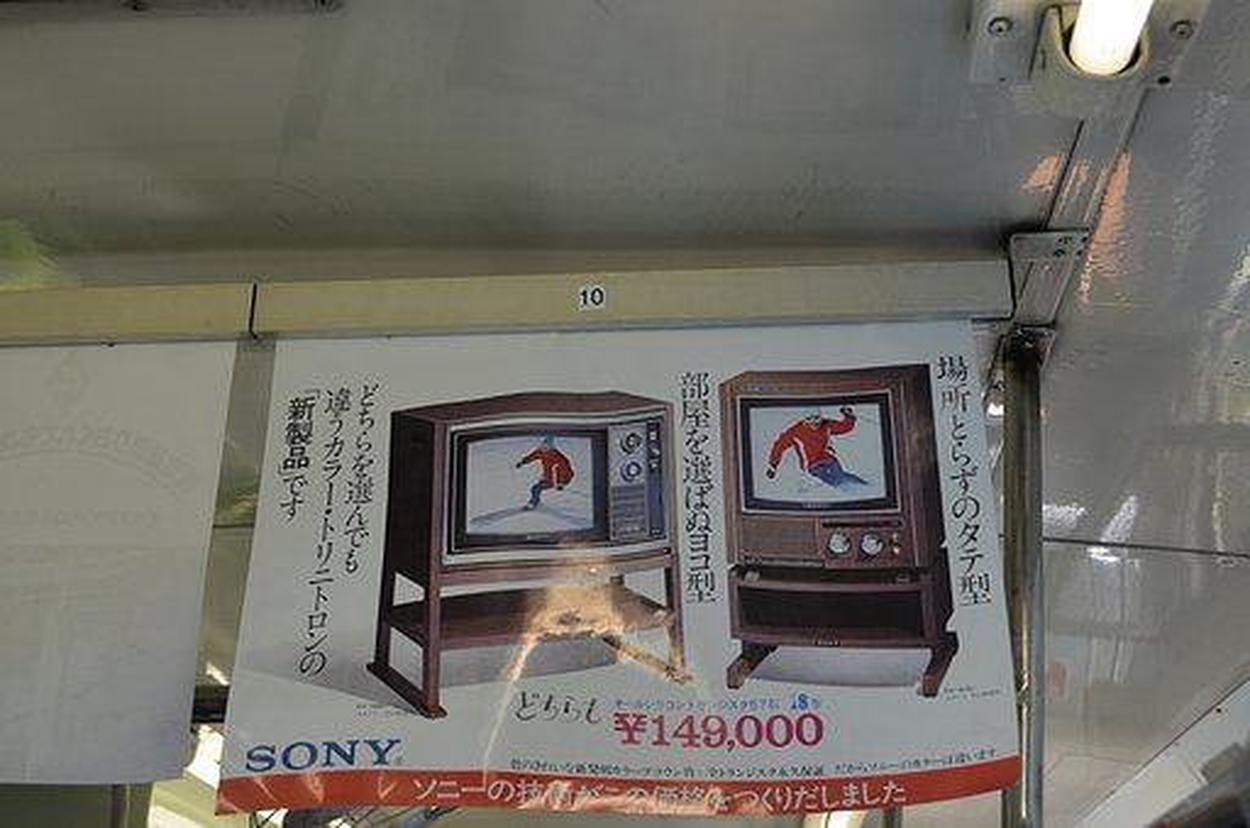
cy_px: 414
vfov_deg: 34.1
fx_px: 1351
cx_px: 625
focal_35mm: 39
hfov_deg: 49.6
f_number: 5.6
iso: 400
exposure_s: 1/125
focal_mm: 26
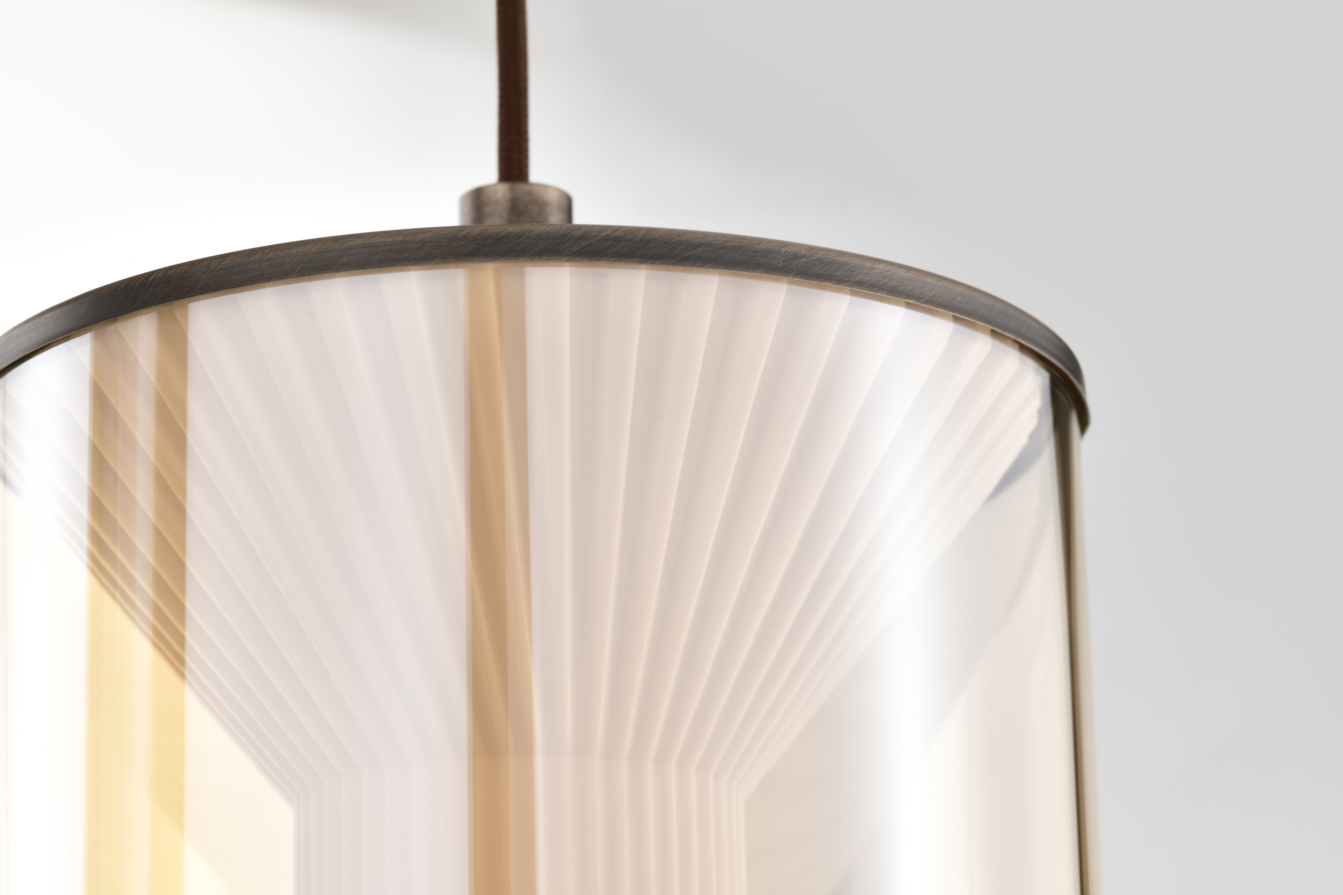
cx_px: 672
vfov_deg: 13.7
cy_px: 448
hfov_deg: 20.4
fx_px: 3730
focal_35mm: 100
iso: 160
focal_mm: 100
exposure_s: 1/25
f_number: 14
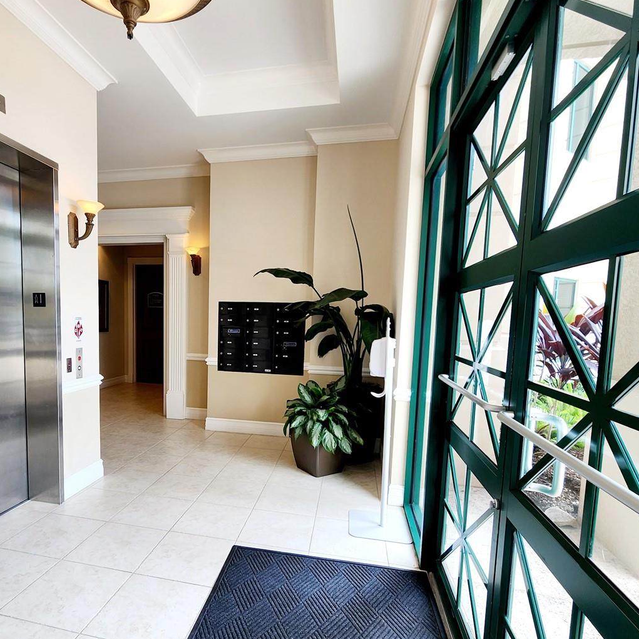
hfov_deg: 79.8
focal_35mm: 18
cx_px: 257
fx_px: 376
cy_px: 353
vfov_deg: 80.5
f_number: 2.2
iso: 50
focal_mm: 2.2
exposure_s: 1/128
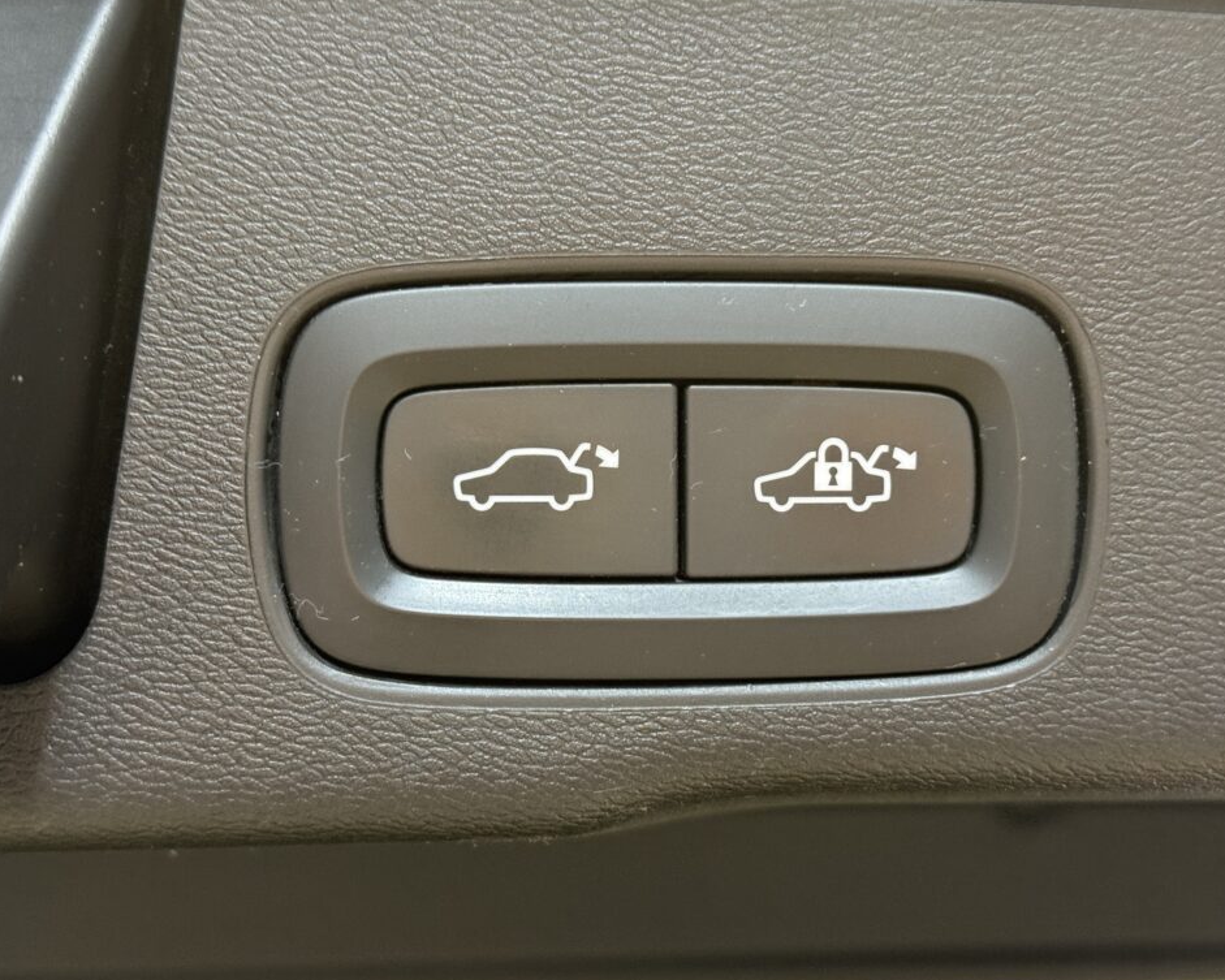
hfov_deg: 36.6
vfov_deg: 29.7
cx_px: 661
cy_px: 489
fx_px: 1849
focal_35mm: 51
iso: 320
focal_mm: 6.76
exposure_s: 1/36
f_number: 1.78
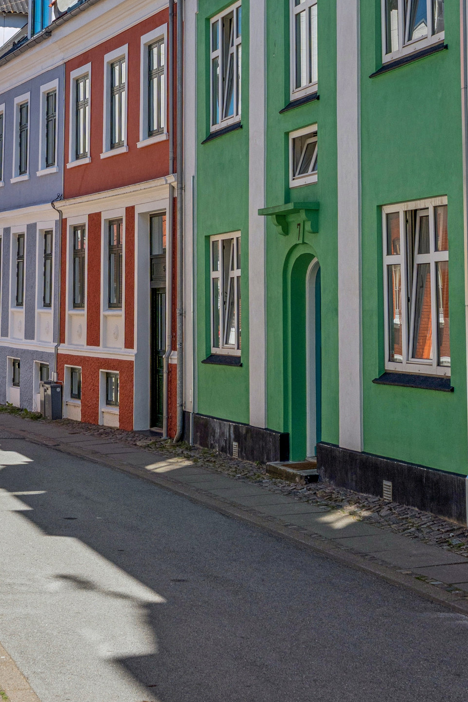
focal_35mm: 73
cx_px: 167
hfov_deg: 18.6
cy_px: 129
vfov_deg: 27.1
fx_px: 1423
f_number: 10
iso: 400
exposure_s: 1/500
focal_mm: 35
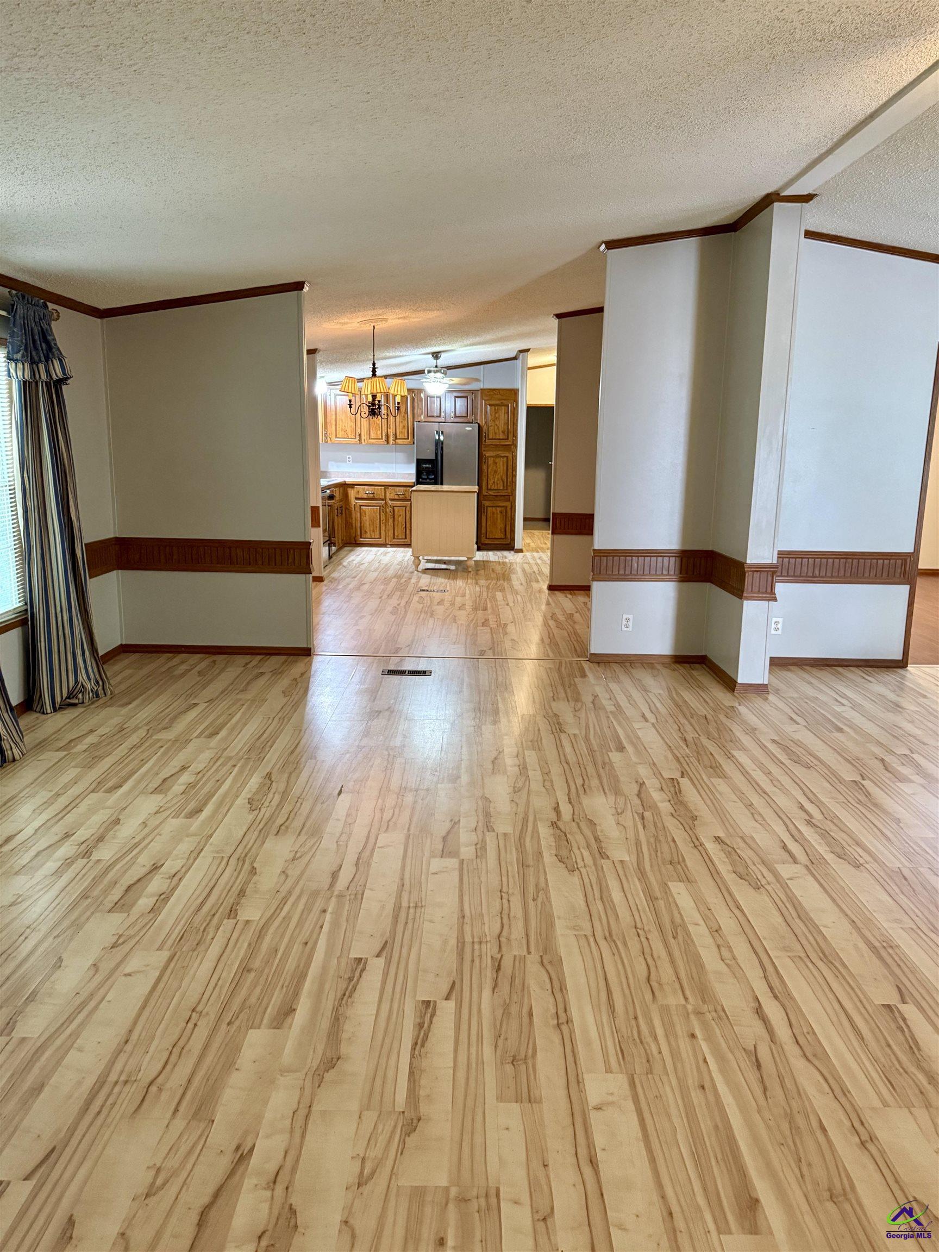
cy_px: 626
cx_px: 470
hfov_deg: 56.8
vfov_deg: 71.6
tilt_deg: -11.9
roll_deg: -2.3
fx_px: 868
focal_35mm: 24
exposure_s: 1/60
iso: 640
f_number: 1.78
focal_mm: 6.76
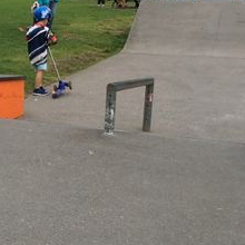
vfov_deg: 18.7
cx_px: -55
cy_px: 125
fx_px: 745
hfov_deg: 17.7
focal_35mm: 93
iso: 25
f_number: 2.2
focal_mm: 4.15
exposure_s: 1/1374
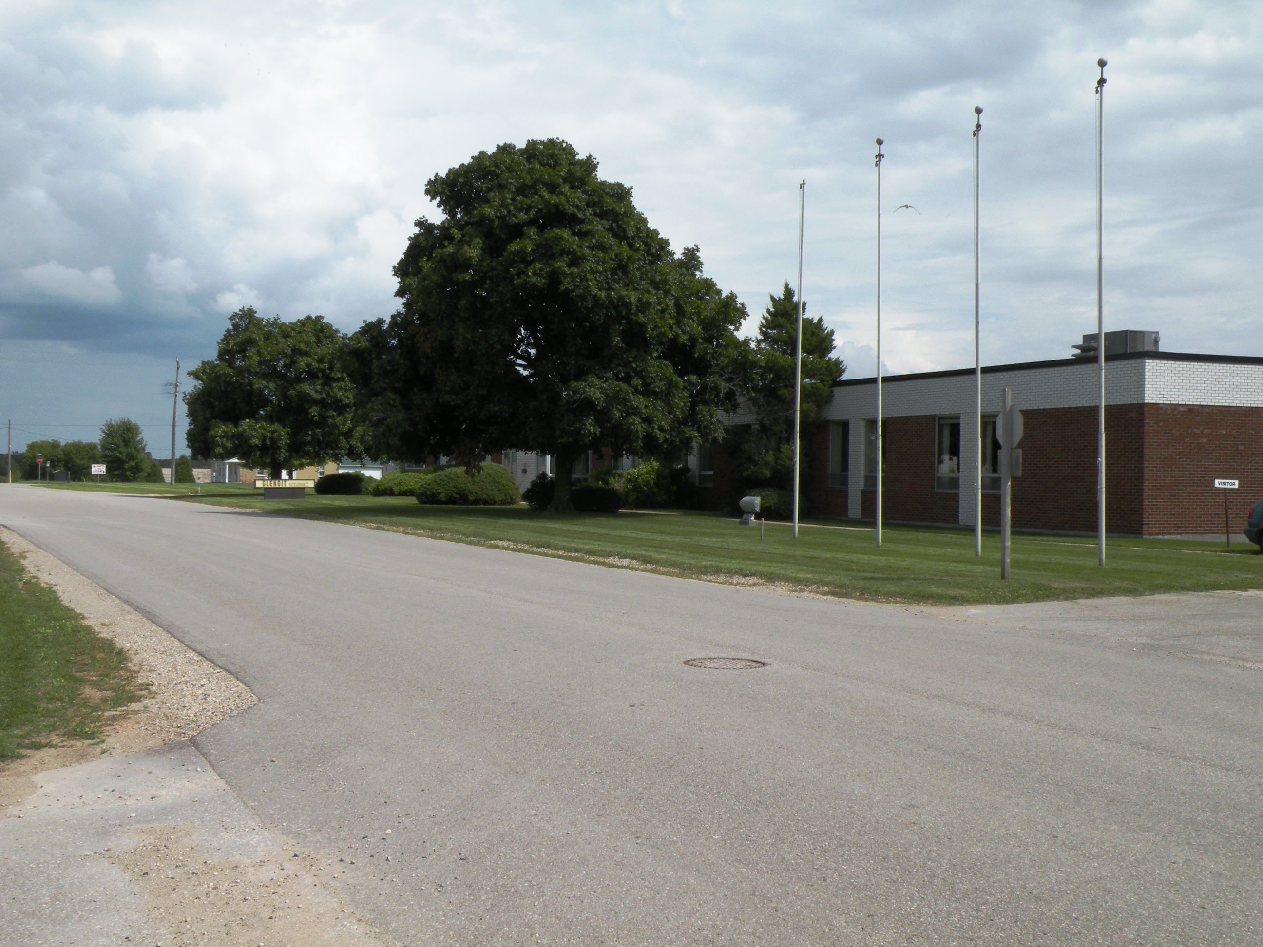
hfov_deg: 44.8
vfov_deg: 34.3
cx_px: 632
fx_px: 1532
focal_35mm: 42
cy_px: 474
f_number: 7.1
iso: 64
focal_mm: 7.4
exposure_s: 1/260
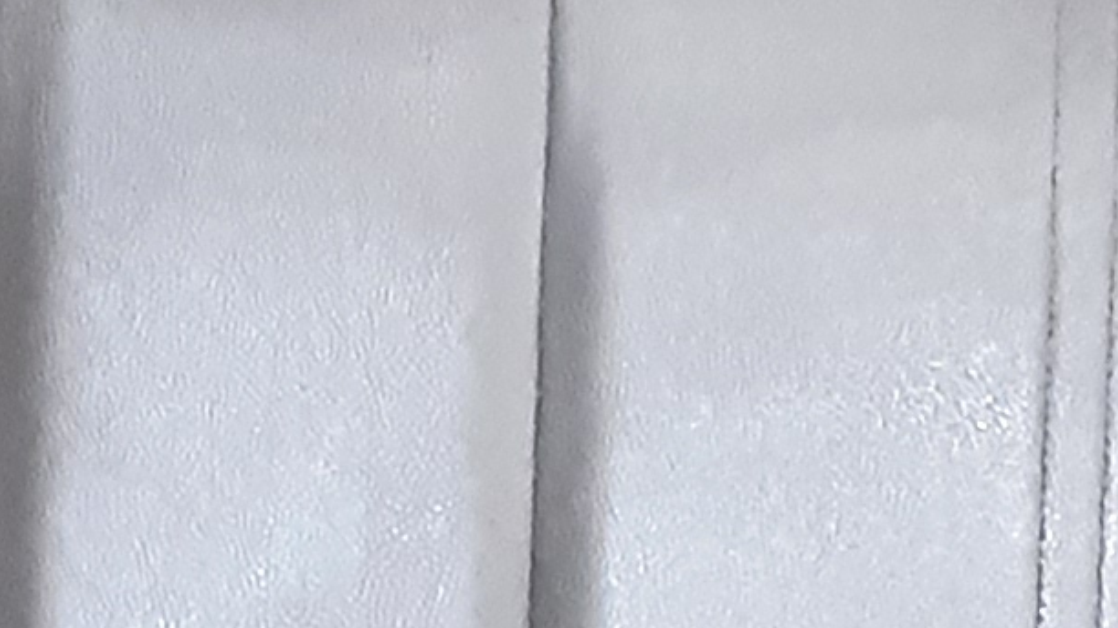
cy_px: 1561
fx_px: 4653
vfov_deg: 7.2
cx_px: 223
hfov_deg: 13.6
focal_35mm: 157
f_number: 1.9
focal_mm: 2.91
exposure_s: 1/20
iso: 400
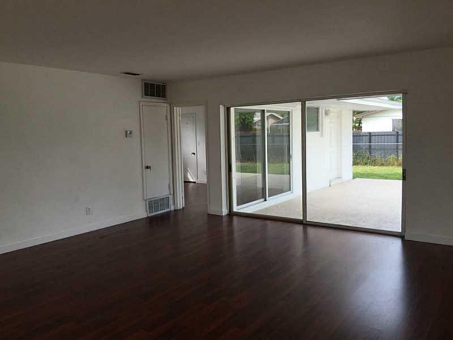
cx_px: 226
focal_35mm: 29
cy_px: 170
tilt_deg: -5.4
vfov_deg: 48.2
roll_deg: +0.6
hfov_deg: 61.7
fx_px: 380
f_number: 2.2
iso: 32
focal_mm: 4.15
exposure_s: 1/341
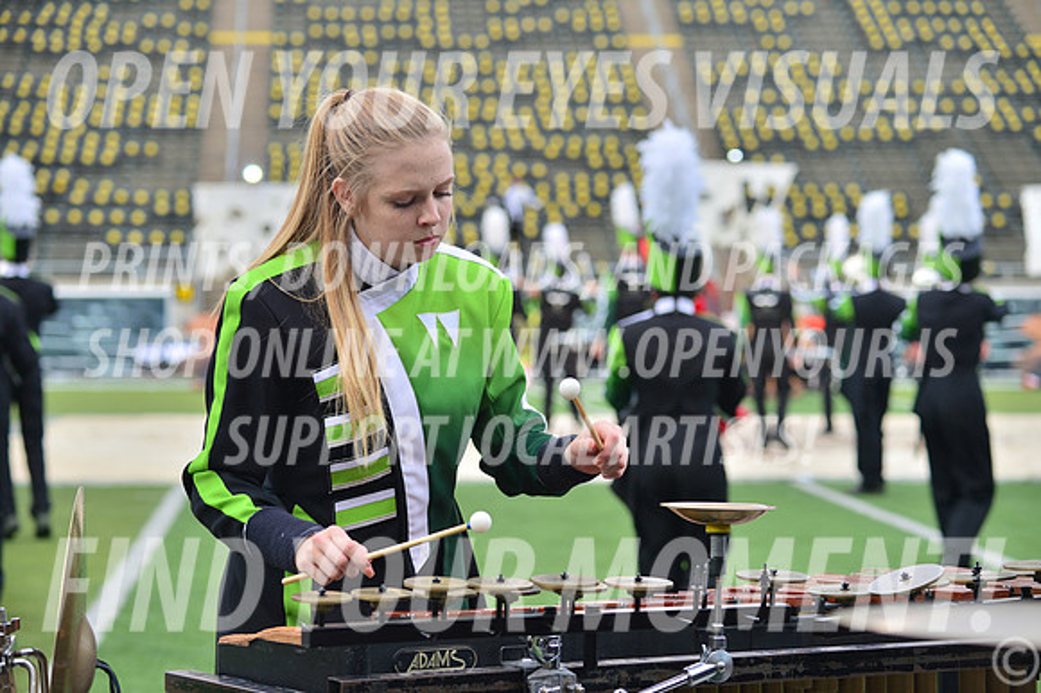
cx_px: 520
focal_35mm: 112
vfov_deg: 12.2
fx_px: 3237
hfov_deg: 18.3
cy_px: 346
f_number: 5.6
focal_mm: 112
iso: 200
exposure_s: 1/500
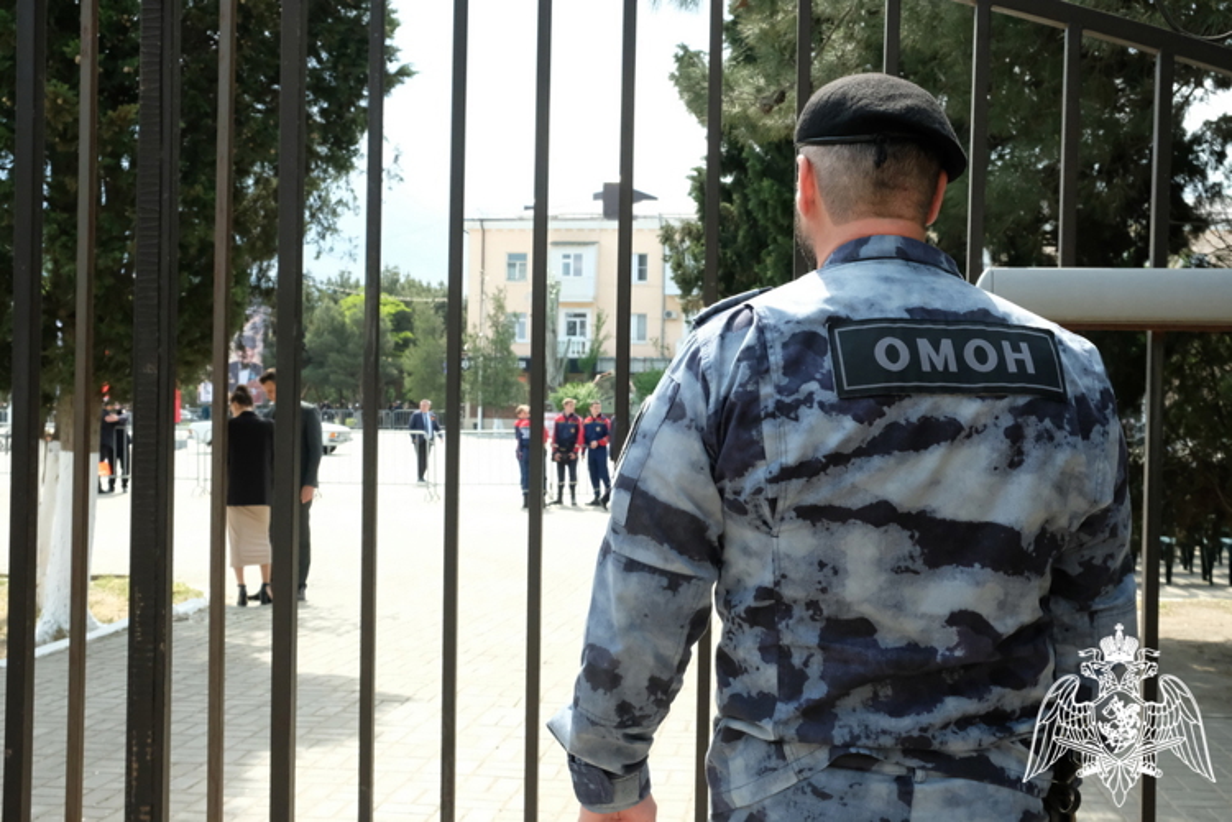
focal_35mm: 36
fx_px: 1232
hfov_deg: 53.1
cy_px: 411
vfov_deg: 36.9
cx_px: 616
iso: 4000
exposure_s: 1/1600
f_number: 8
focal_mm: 24.3
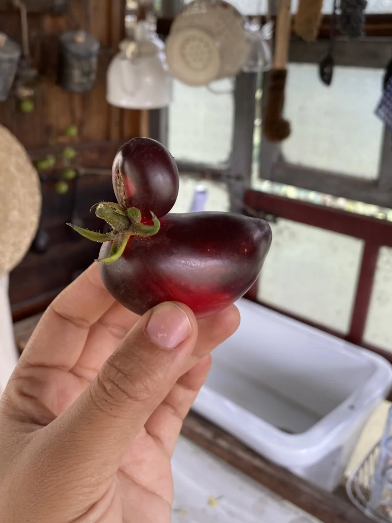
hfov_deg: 41.4
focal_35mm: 34
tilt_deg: -17.6
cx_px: 140
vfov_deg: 53.8
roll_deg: -0.6
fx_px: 513
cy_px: 227
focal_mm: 4.25
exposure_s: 1/121
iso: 125
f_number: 1.8
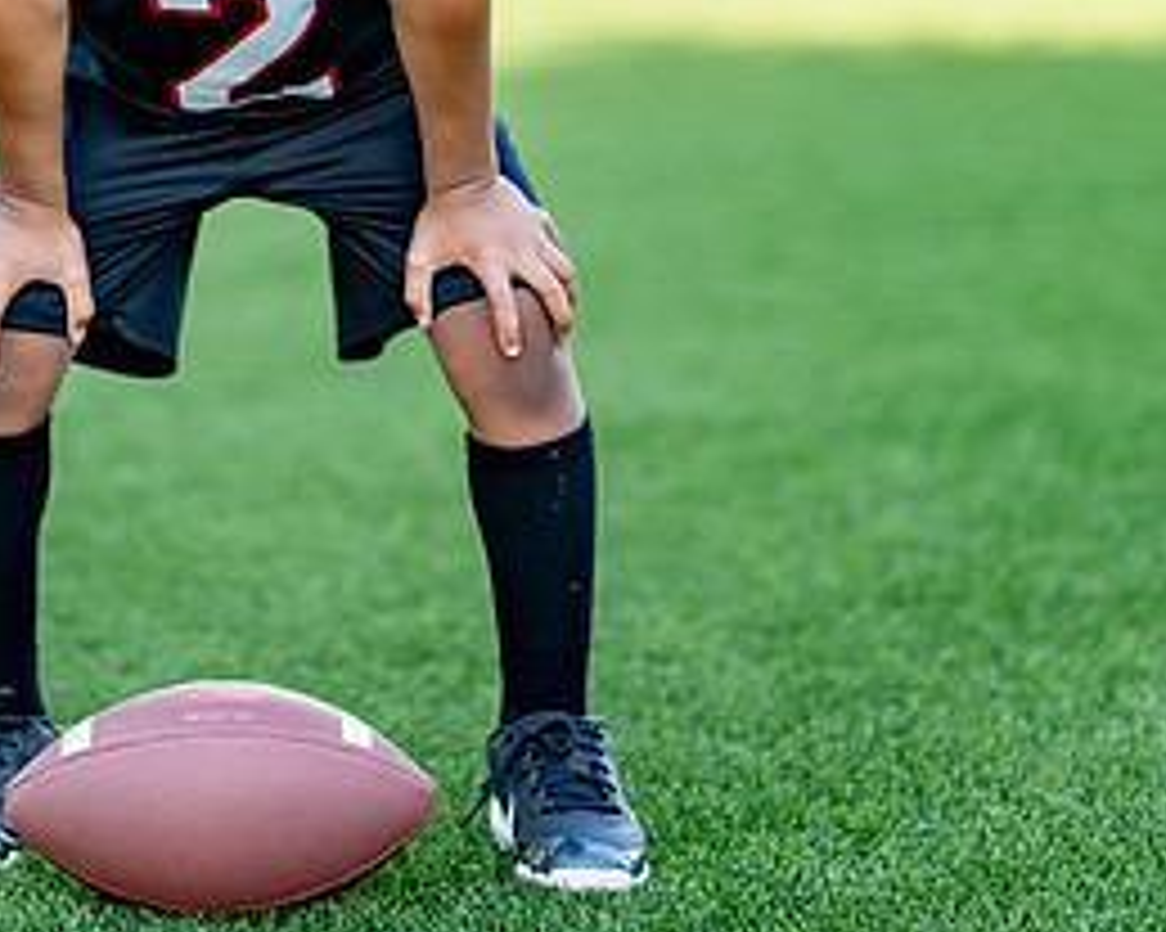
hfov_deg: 14.3
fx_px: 4622
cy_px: 37
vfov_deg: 11.4
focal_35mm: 134
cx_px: 289
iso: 100
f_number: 1.2
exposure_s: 1/1250
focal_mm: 50
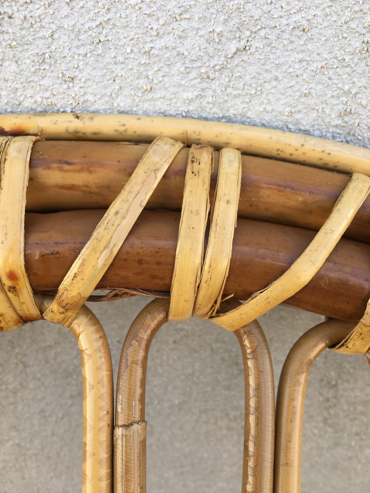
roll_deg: -1.2
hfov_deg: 48.2
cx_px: 185
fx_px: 413
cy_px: 246
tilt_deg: -35.1
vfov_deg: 61.7
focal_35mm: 29
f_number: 2.2
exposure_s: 1/239
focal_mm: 4.15
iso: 25
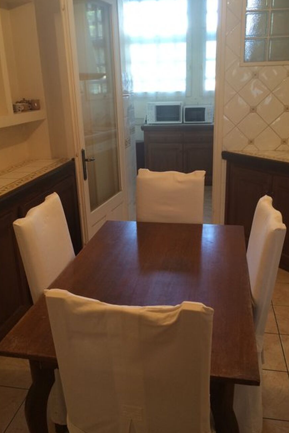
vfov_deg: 60.3
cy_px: 212
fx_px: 373
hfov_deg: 42.3
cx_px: 145
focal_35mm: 31
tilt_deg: -19.0
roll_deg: +1.1
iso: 100
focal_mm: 4.15
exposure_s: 1/33
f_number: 2.2
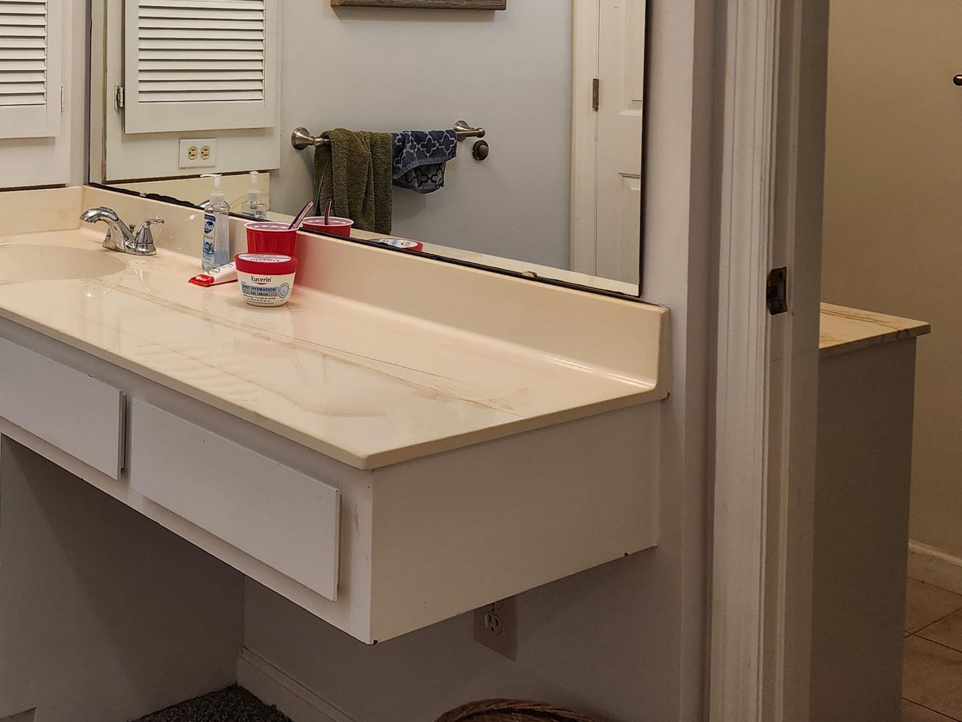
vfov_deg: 30.7
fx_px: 1251
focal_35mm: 45
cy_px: 67
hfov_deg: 40.1
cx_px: 169
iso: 100
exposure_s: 1/120
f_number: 1.8
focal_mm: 6.4
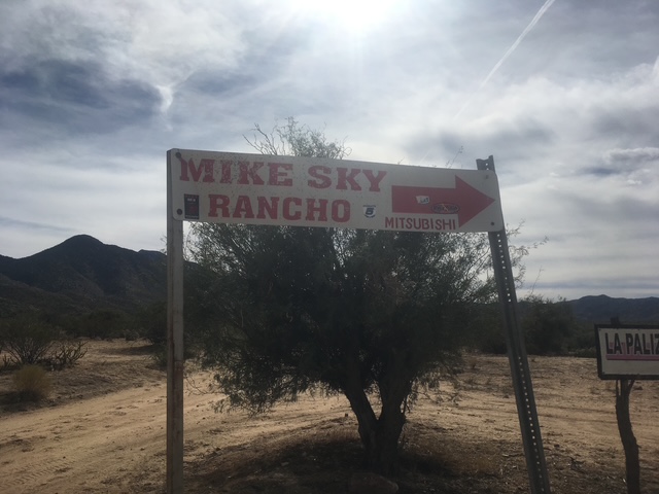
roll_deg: -1.1
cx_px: 330
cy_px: 247
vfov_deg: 48.2
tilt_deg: +10.0
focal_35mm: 29
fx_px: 552
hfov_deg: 61.7
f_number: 2.2
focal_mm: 4.15
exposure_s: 1/5128
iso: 25
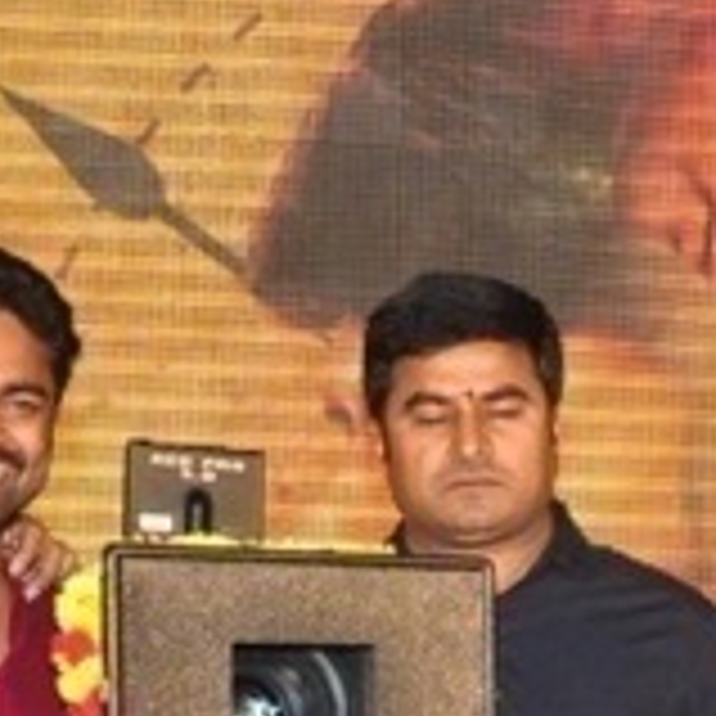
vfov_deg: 9.9
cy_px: 1211
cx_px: 468
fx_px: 3947
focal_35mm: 169
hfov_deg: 10.4
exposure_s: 1/125
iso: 640
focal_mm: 21
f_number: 7.1
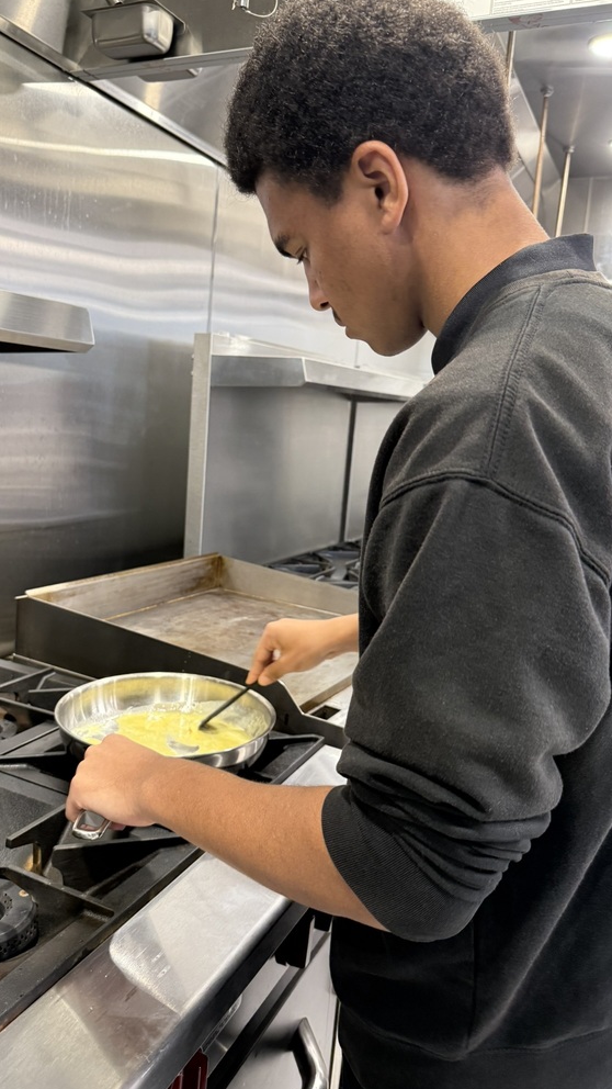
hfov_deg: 42.9
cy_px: 534
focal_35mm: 27
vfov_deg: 69.9
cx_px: 281
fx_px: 779
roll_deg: -5.8
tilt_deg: -7.6
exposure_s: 1/60
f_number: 1.78
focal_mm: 6.76
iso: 250
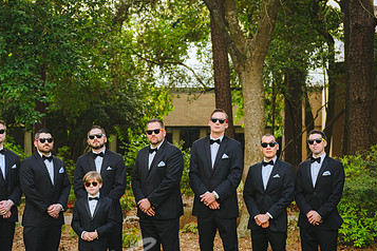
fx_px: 827
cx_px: 97
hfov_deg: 25.4
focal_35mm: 79
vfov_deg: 17.2
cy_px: 178
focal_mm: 48
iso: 400
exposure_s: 1/400
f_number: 3.5
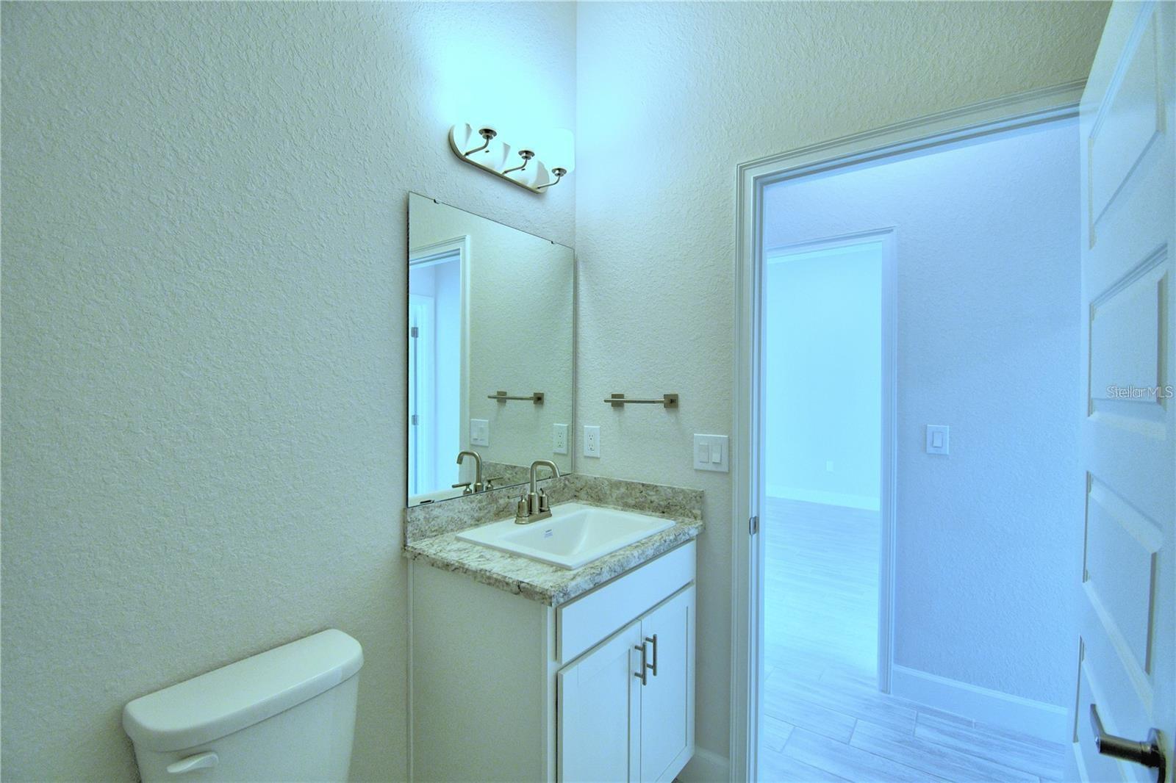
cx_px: 588
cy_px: 392
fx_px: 490
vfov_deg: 77.3
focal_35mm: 15
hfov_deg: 100.4
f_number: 4.5
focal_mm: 10
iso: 400
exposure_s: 1/100
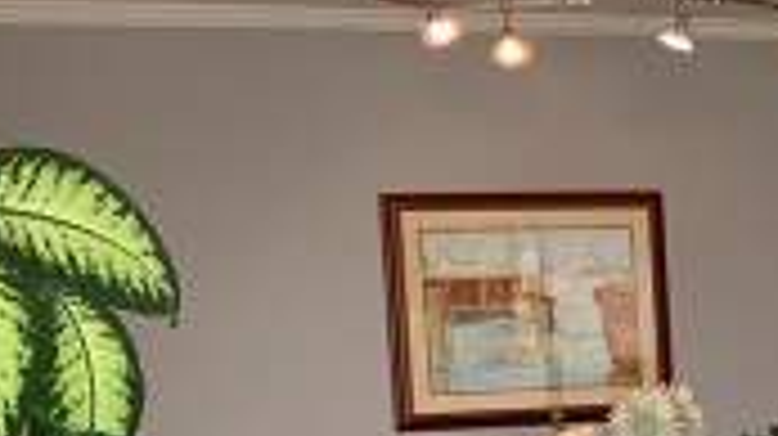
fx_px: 2700
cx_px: 1169
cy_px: 526
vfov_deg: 9.1
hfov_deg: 15.2
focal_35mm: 131
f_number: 1.8
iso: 80
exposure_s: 1/60
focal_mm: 4.25
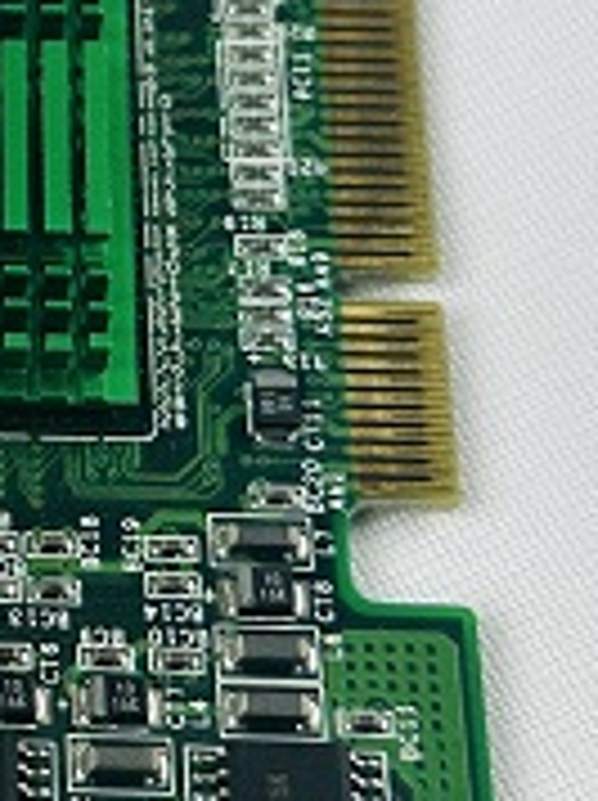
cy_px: 256
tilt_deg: -62.3
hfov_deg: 10.5
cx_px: -306
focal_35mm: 136
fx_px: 3140
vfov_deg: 14.5
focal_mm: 6.86
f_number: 1.78
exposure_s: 1/120
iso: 80
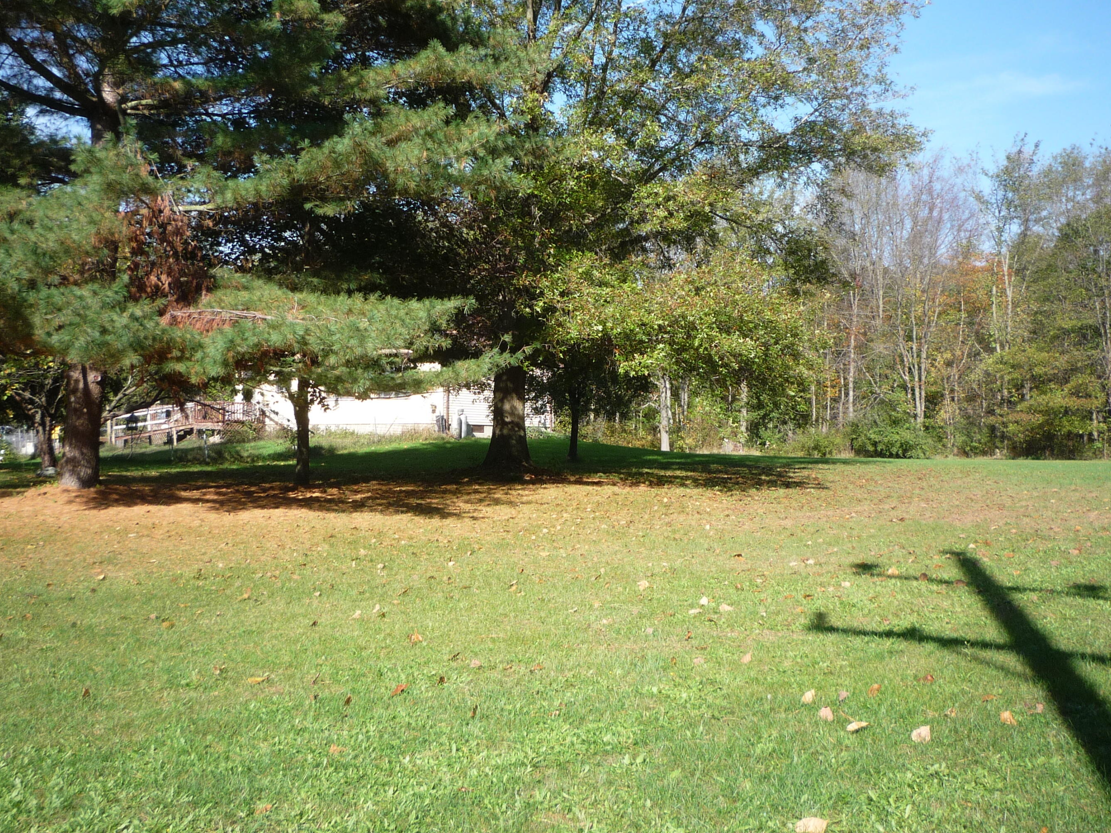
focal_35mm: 36
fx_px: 1155
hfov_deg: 51.4
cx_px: 551
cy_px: 372
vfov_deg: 39.6
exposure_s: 1/320
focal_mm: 5.2
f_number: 4
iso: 100
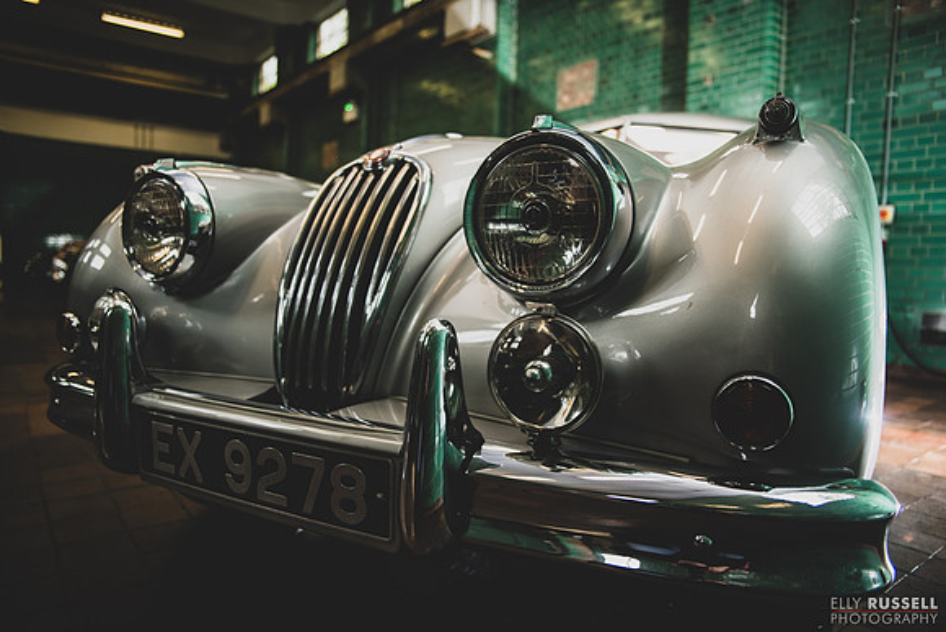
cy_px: 316
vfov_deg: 53.2
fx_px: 631
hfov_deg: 73.7
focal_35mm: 24
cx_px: 473
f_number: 2.8
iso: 400
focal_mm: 24
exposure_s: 1/200
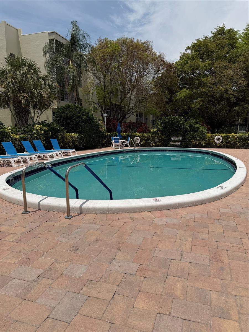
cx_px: 124
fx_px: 230
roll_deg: +2.0
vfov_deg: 71.6
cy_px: 166
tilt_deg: -7.9
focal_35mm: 24
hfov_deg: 56.8
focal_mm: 6.76
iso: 80
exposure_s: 1/11905
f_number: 1.78
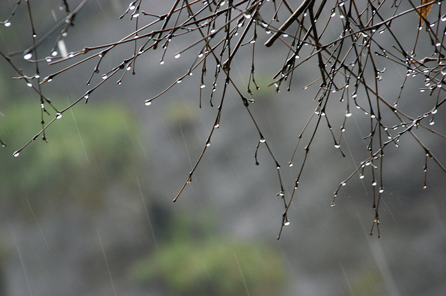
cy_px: 148
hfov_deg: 6.9
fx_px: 3712
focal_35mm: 300
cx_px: 223
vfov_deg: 4.6
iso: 400
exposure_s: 1/60
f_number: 7.1
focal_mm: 200
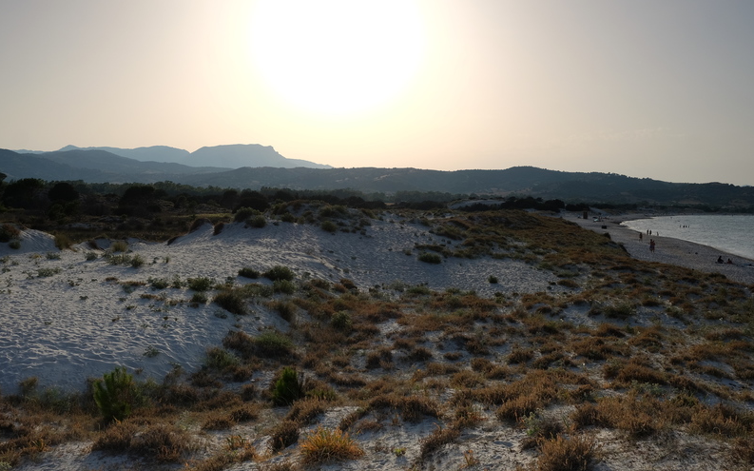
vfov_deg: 35.3
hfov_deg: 54.0
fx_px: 739
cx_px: 377
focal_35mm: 36
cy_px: 231
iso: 200
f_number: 8
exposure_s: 1/300
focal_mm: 23
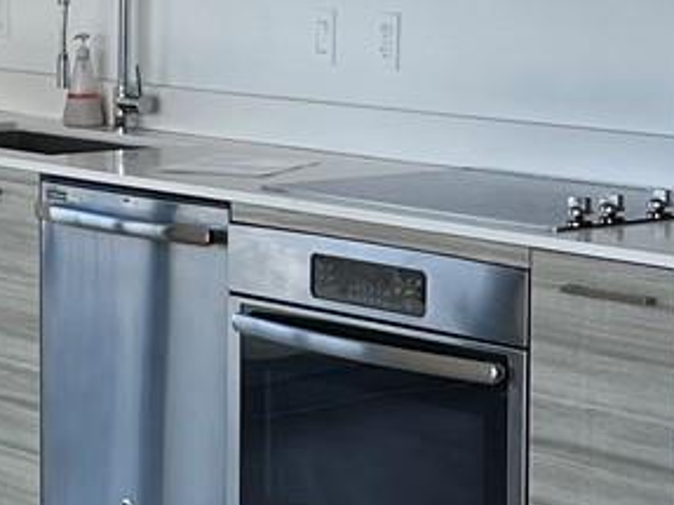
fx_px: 2822
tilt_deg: -5.5
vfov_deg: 10.2
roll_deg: +0.1
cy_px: 129
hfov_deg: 13.4
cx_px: -49
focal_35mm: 145
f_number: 1.5
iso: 50
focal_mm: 5.7
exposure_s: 1/678
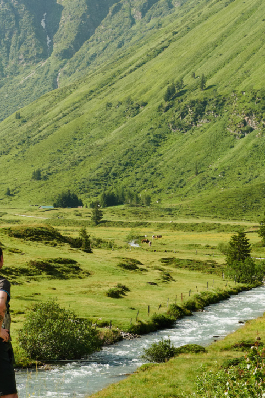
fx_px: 1369
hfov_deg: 11.0
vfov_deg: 16.5
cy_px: 130
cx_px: 60
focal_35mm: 124
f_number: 8
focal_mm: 35
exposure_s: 1/400
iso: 200
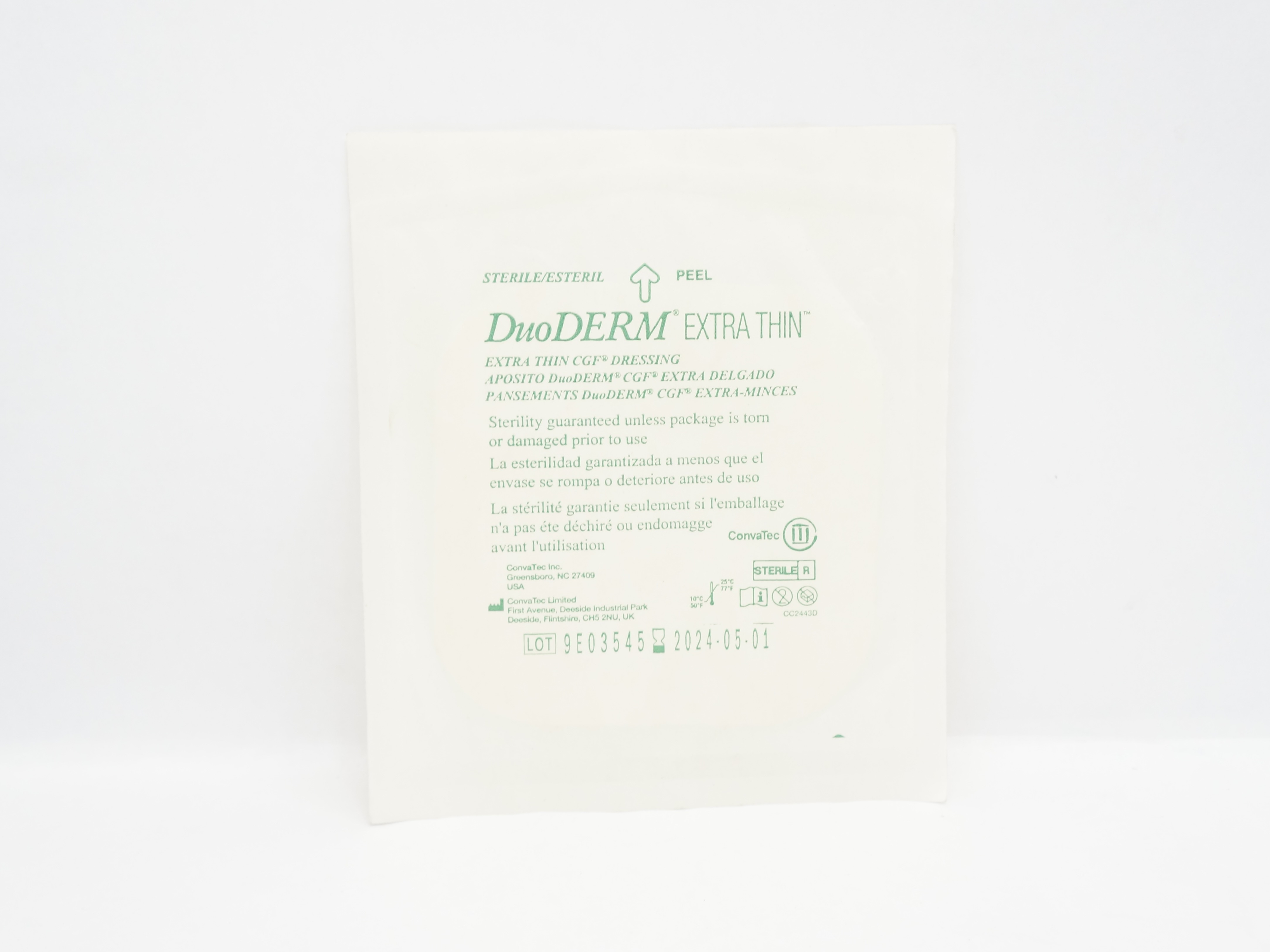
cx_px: 621
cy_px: 475
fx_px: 1798
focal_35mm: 49
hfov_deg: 38.9
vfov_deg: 29.7
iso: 800
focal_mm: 30
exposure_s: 1/80
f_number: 5
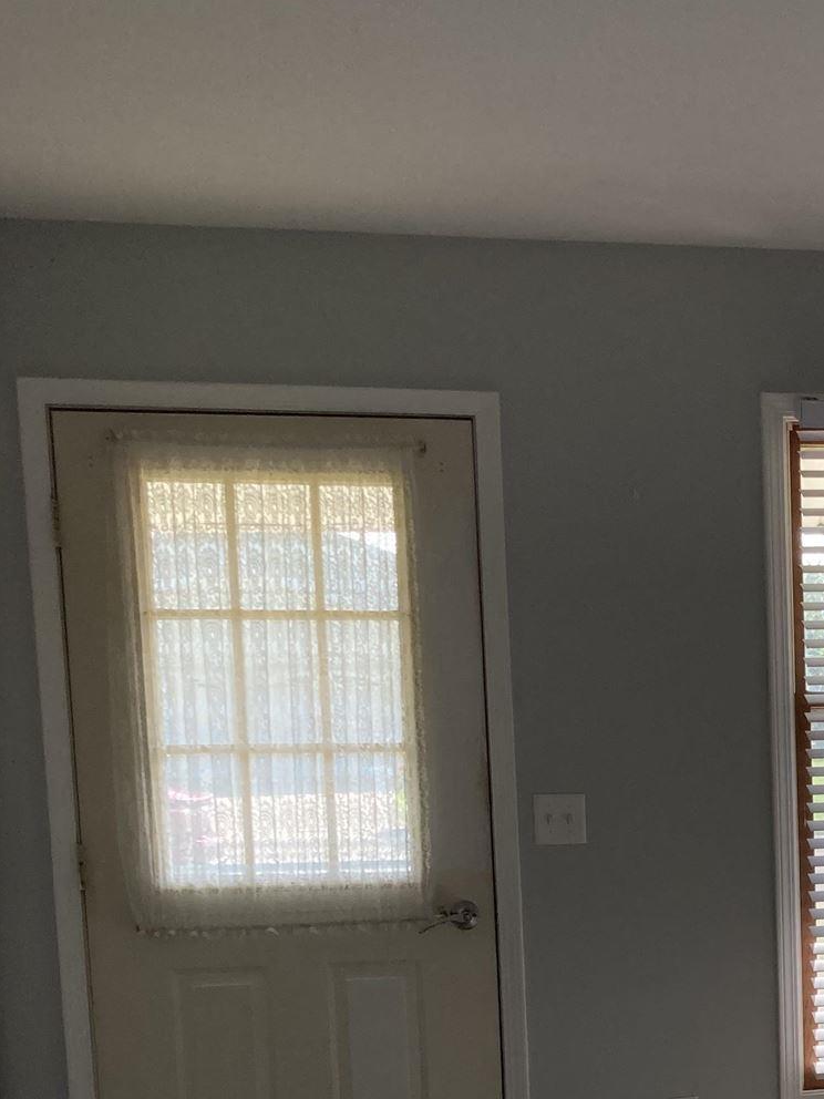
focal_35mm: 65
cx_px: 903
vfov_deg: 28.4
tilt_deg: -8.1
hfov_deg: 21.4
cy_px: 1046
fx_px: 2063
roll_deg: +1.0
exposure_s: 1/369
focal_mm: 3.99
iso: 20
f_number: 1.8
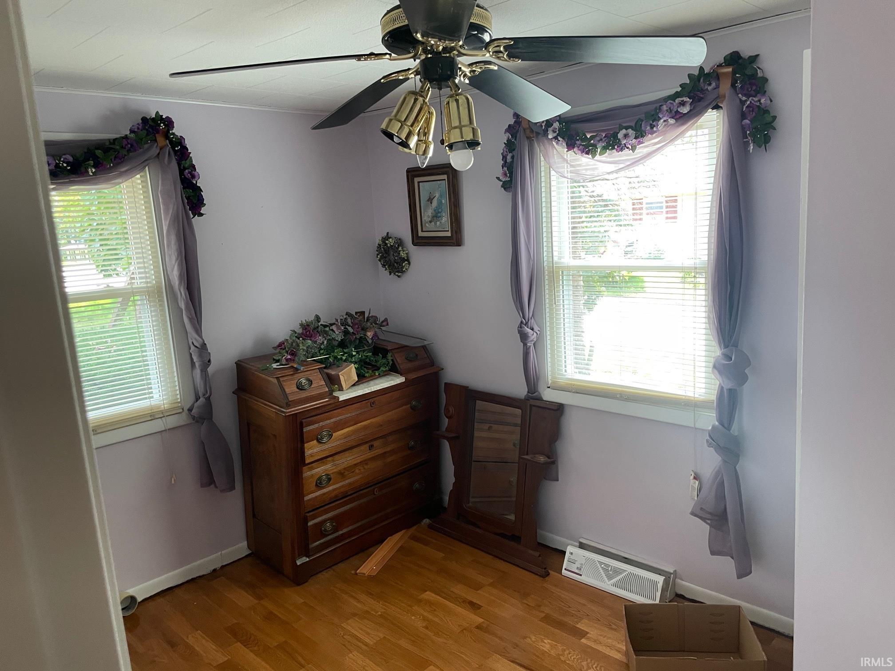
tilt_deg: -10.3
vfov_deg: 53.1
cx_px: 448
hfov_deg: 67.3
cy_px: 336
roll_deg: +4.1
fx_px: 672
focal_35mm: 26
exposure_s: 1/60
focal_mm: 4.2
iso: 160
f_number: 1.6
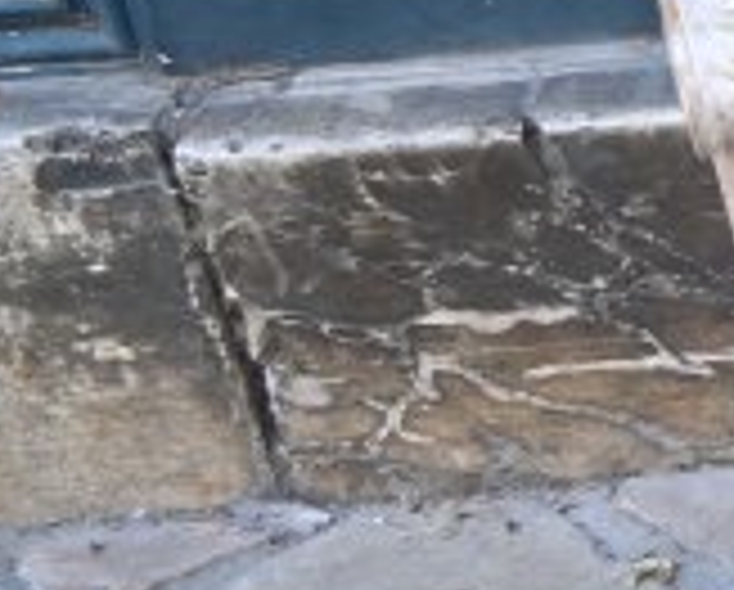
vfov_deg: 7.7
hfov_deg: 7.5
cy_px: 77
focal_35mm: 202
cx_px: 2661
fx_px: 4390
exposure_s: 1/160
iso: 400
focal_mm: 19.5
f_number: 3.5
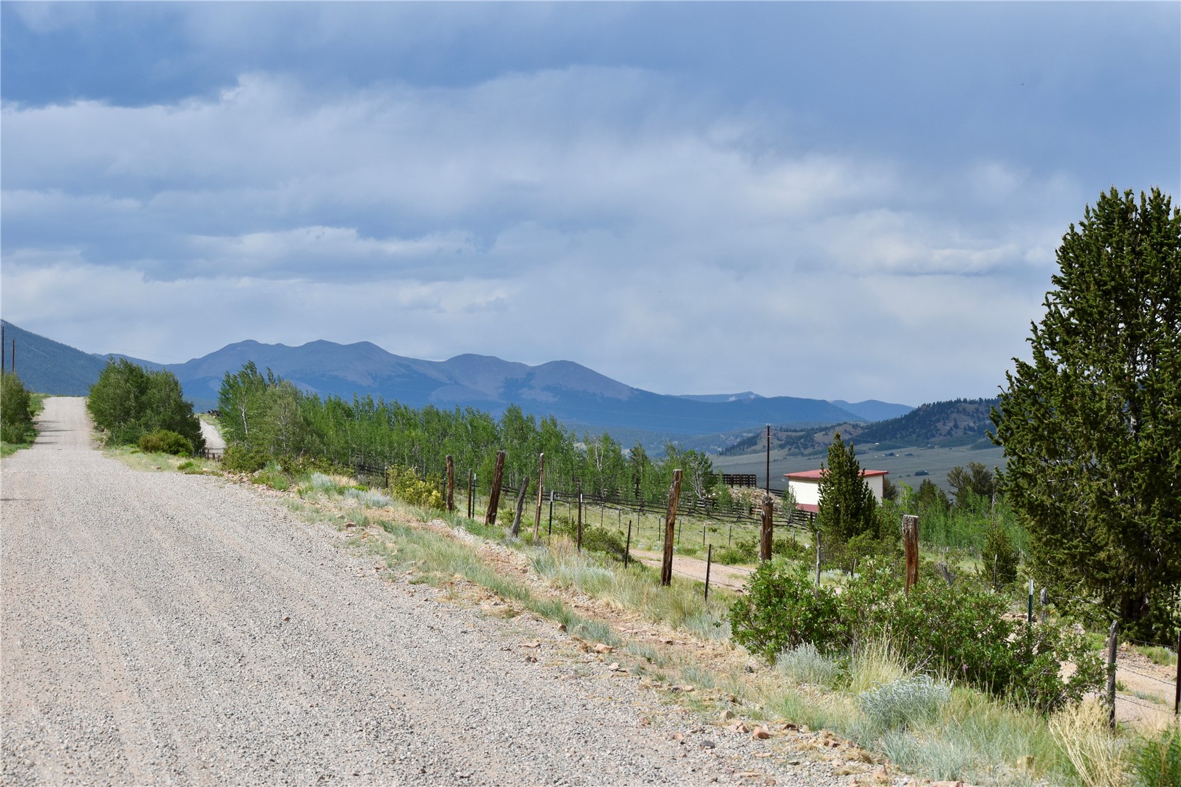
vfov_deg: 13.0
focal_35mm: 105
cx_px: 590
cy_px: 394
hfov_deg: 19.5
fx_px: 3444
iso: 200
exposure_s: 1/400
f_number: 10
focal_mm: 70
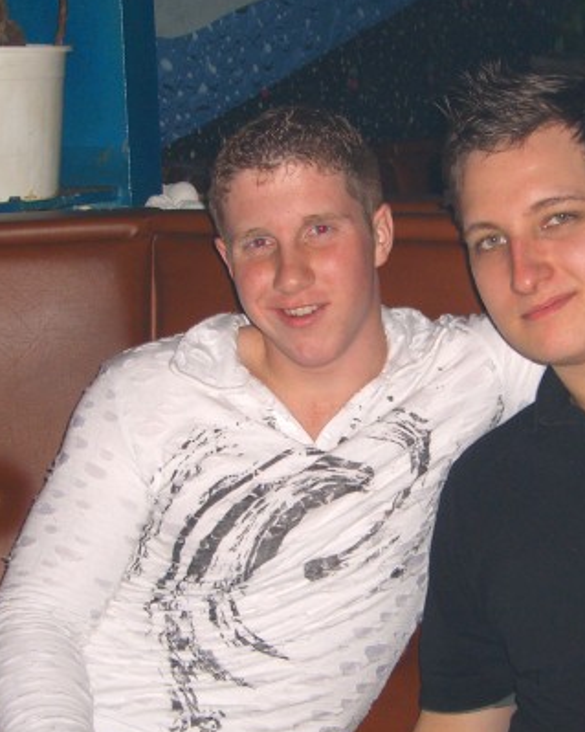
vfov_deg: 21.2
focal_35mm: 90
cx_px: 392
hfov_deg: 17.0
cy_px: 453
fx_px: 1949
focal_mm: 9.5
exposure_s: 1/60
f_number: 3.1
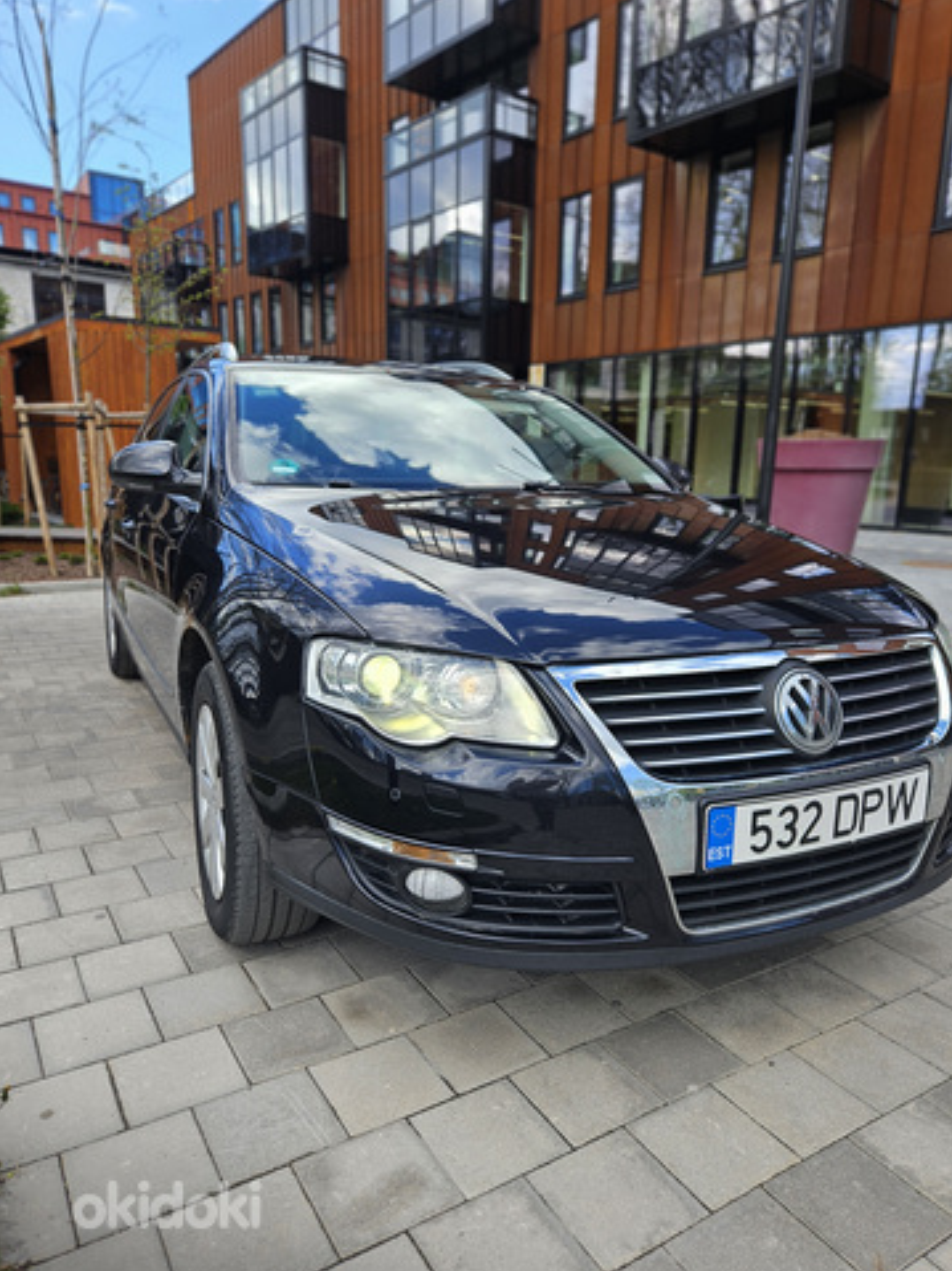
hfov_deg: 56.8
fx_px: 880
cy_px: 634
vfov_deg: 71.6
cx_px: 495
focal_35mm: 24
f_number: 1.8
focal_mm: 5.4
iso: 25
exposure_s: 1/444
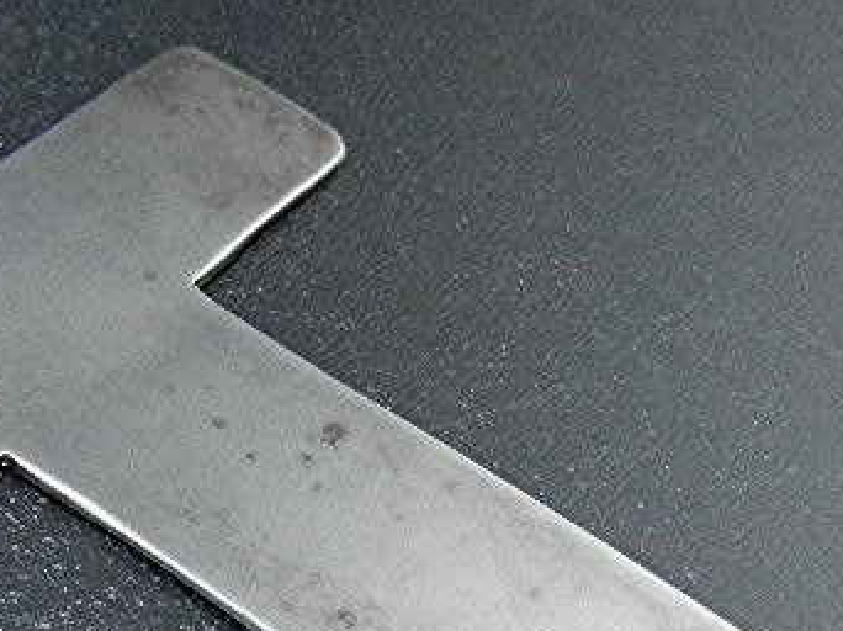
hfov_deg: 26.3
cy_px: 468
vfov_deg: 20.0
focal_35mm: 73
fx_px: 1777
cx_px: 200
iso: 800
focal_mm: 7.1
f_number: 7.4
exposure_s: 1/30
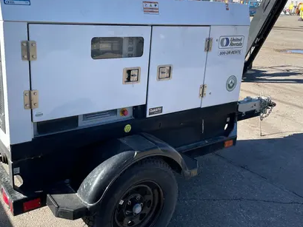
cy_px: 101
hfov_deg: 52.1
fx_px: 306
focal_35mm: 35
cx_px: 116
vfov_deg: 40.7
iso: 50
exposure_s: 1/2212
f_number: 1.6
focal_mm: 4.2
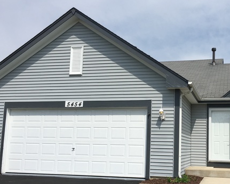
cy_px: 115
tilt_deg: +6.3
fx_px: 286
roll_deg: -1.5
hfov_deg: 42.7
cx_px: 167
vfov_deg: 35.5
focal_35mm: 42
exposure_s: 1/3077
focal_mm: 4.15
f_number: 2.2
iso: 25
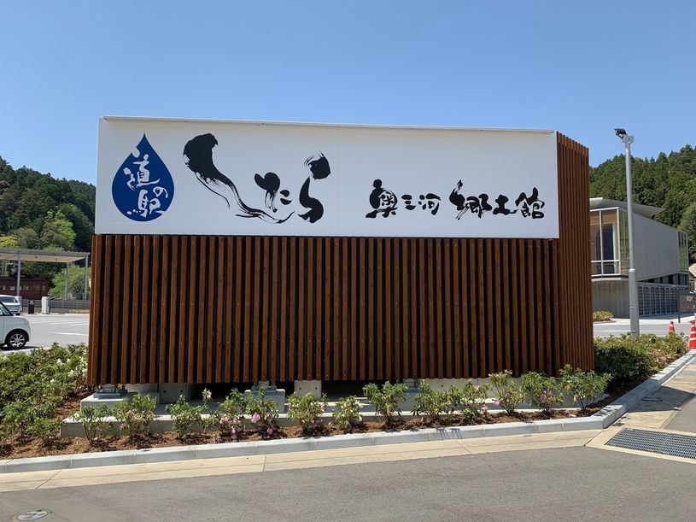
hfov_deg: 67.3
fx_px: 523
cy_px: 261
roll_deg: -0.2
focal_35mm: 26
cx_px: 348
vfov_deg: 53.1
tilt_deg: +5.3
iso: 25
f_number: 1.8
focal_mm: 4.25
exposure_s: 1/1845
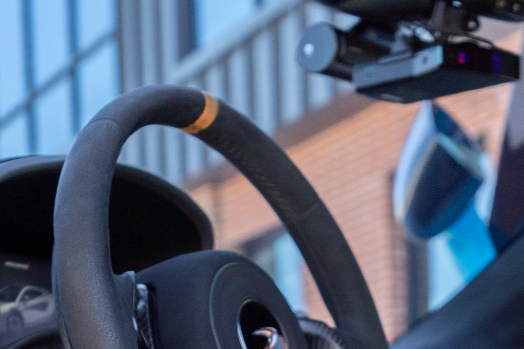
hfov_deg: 17.9
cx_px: 140
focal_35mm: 114
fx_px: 1659
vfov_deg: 11.0
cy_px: 683
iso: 50
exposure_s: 1/250
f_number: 3.2
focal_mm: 28
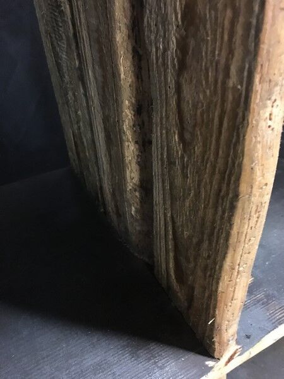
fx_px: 317
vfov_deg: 61.7
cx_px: 142
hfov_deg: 48.2
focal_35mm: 29
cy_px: 190
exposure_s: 1/17
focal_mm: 4.15
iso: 1000
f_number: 2.2
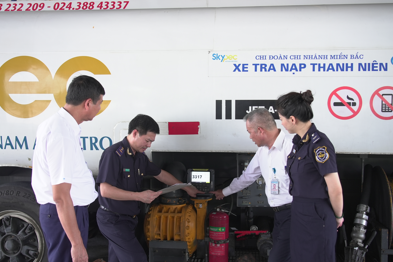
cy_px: 139
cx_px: 199
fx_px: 426
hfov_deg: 49.5
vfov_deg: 34.2
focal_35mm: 39
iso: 640
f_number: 4.5
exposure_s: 1/250
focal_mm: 36
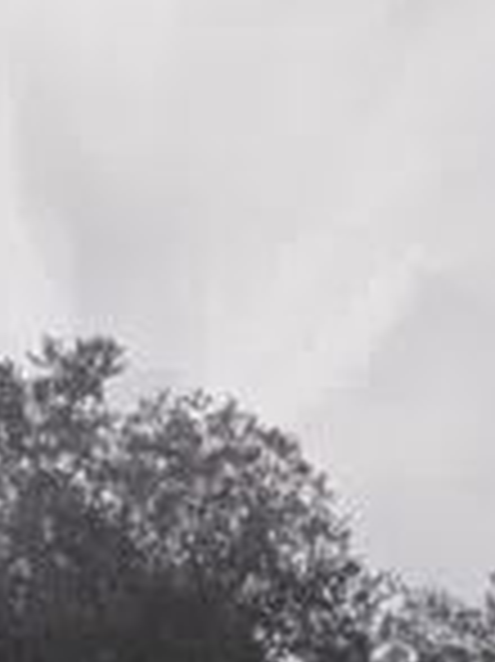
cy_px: 748
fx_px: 1508
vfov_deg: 23.1
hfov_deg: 18.4
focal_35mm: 79
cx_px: 432
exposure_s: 1/2821
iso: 100
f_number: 1.8
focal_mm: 4.75
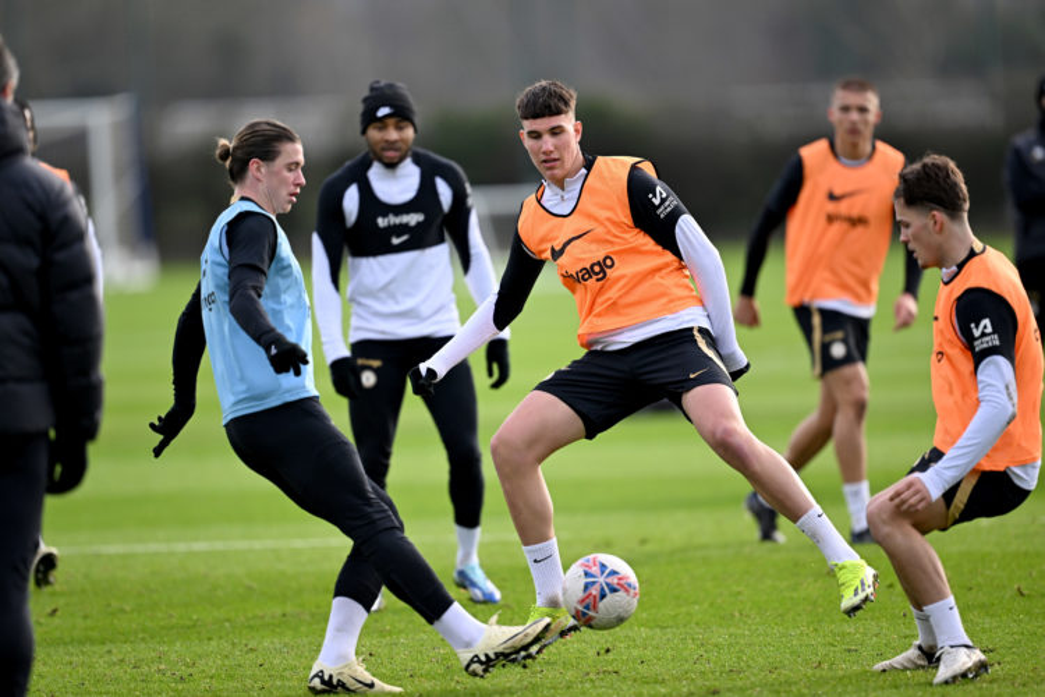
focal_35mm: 400
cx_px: 522
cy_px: 348
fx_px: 11610
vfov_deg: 3.4
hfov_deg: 5.2
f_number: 2.8
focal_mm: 400
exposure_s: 1/4000
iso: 800
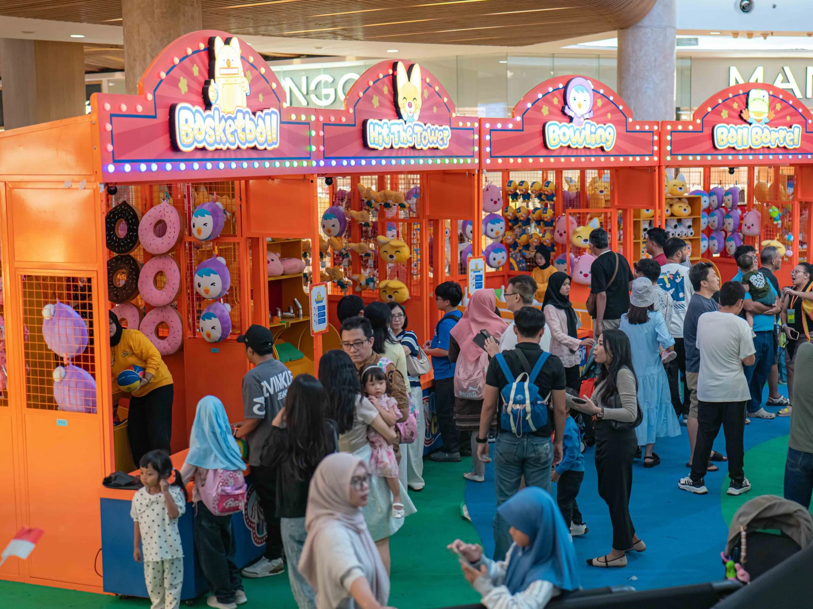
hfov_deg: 34.9
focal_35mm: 55
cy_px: 309
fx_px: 1292
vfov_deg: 26.6
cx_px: 461
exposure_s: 1/250
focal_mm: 50
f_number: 1.8
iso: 500
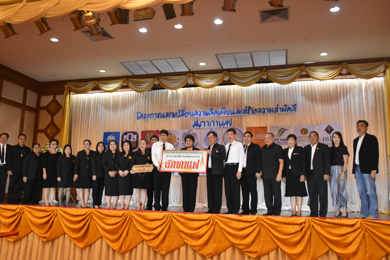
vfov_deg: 40.0
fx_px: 357
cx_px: 195
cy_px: 130
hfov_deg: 57.2
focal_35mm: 33
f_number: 3.5
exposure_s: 1/60
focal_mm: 22
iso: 2200
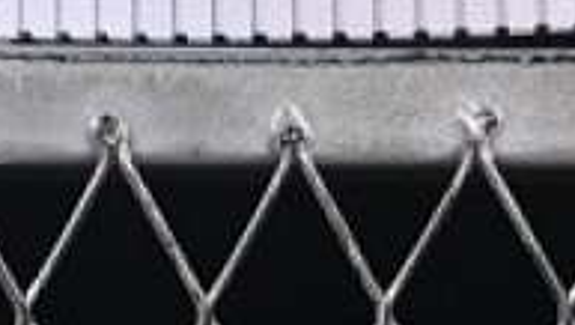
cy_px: -623
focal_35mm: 439
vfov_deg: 2.7
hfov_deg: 4.9
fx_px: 6700
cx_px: -122
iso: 160
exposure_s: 1/100
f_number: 8
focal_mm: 50
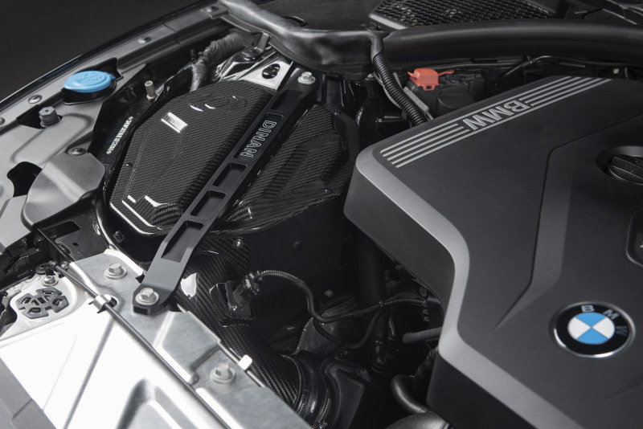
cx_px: 322
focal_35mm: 55
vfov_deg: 24.6
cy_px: 214
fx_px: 983
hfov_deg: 36.2
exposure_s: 1/125
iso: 100
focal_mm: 55
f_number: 5.6
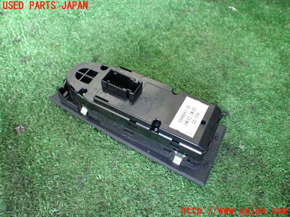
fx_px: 251
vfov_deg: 46.8
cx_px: 145
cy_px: 108
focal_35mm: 30
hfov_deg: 60.0
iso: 800
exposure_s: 1/100
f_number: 2.3
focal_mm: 5.4
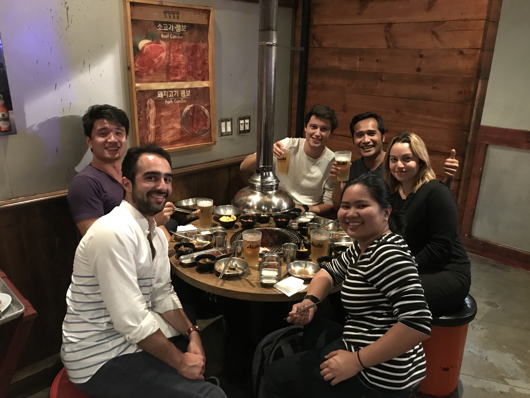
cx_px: 265
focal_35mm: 28
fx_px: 429
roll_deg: -2.0
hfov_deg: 63.4
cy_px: 199
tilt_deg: -18.6
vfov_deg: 49.7
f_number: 1.8
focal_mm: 3.99
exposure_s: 1/4
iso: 125
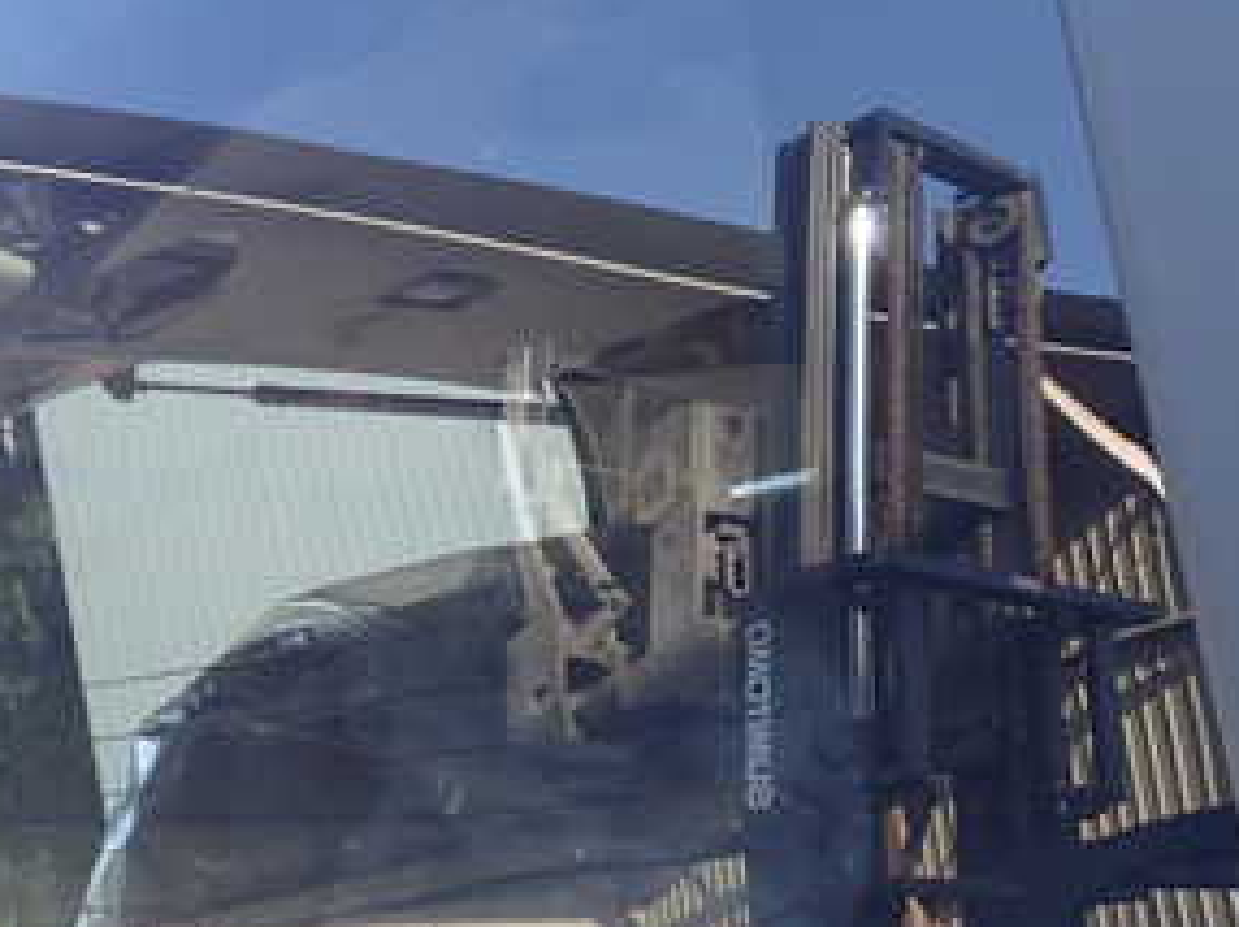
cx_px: 282
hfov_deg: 30.1
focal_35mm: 63
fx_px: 2253
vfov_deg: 23.2
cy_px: 334
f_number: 3.2
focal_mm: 5.4
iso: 100
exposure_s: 1/80
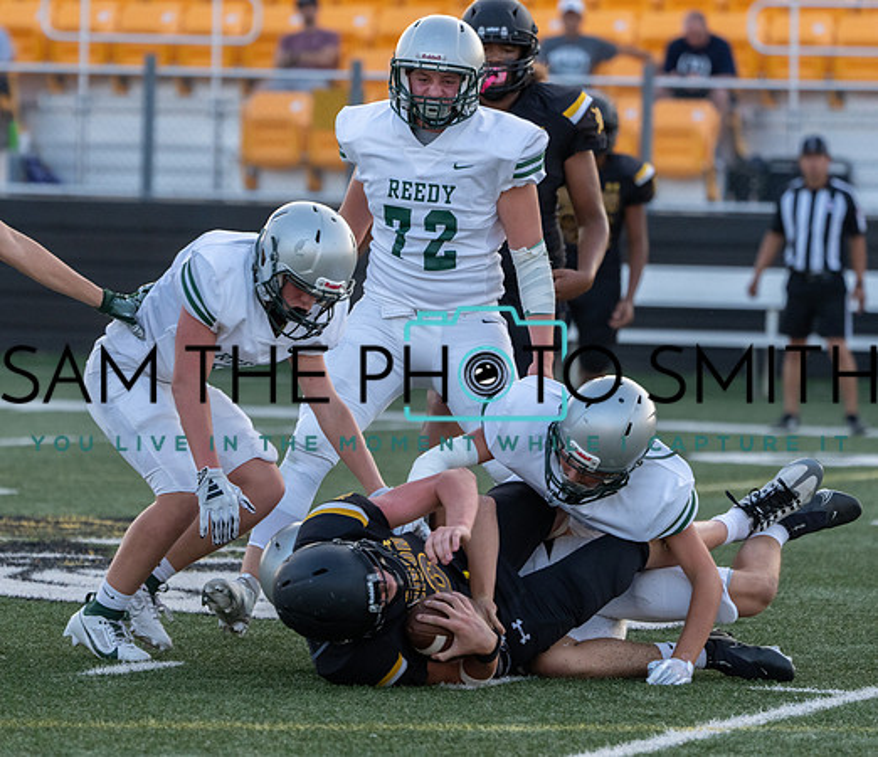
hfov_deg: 5.5
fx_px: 9058
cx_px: 392
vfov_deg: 4.8
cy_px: 402
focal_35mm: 338
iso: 2000
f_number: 5.6
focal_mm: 268
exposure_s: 1/1000
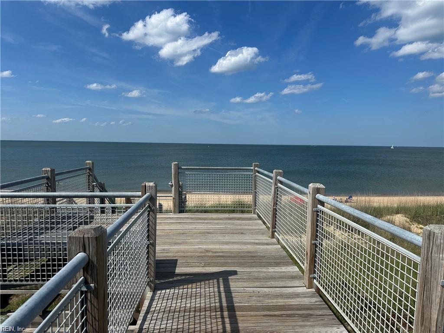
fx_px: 308
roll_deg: -1.5
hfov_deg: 71.6
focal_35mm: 24
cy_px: 166
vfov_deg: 56.8
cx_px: 222
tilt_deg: -4.2
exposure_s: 1/7576
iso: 80
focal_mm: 6.86
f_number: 1.78
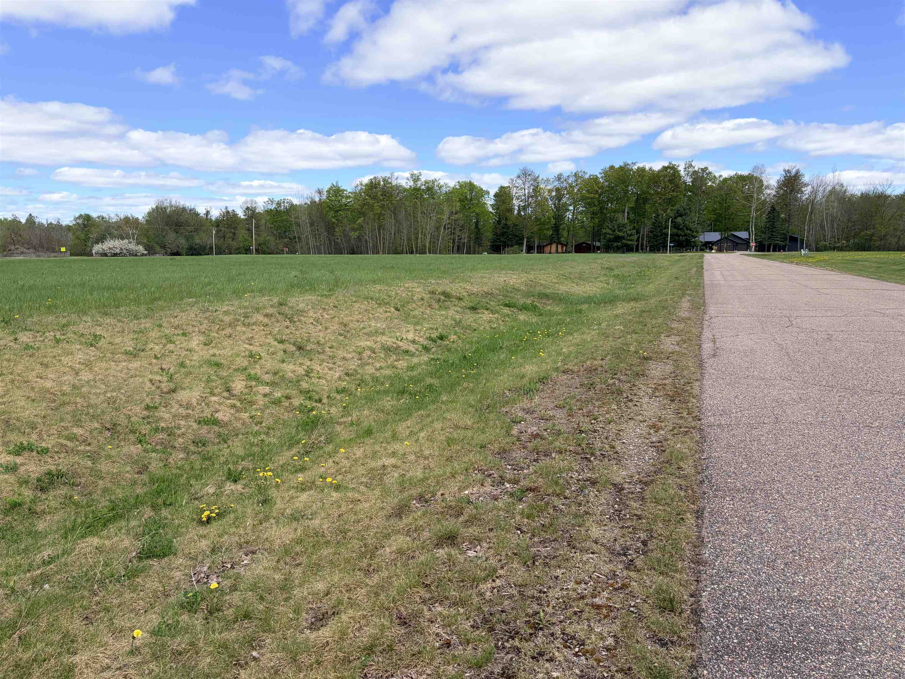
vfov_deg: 53.1
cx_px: 452
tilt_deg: -7.2
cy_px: 340
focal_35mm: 26
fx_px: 680
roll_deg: +1.4
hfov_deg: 67.3
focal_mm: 5.96
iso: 50
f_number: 1.6
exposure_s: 1/2639
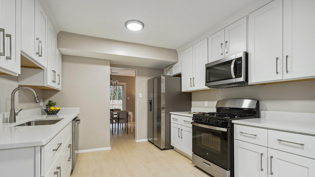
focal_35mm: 17
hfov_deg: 95.9
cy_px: 101
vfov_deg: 63.6
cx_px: 159
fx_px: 142
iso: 500
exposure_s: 1/30
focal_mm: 16
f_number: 6.3
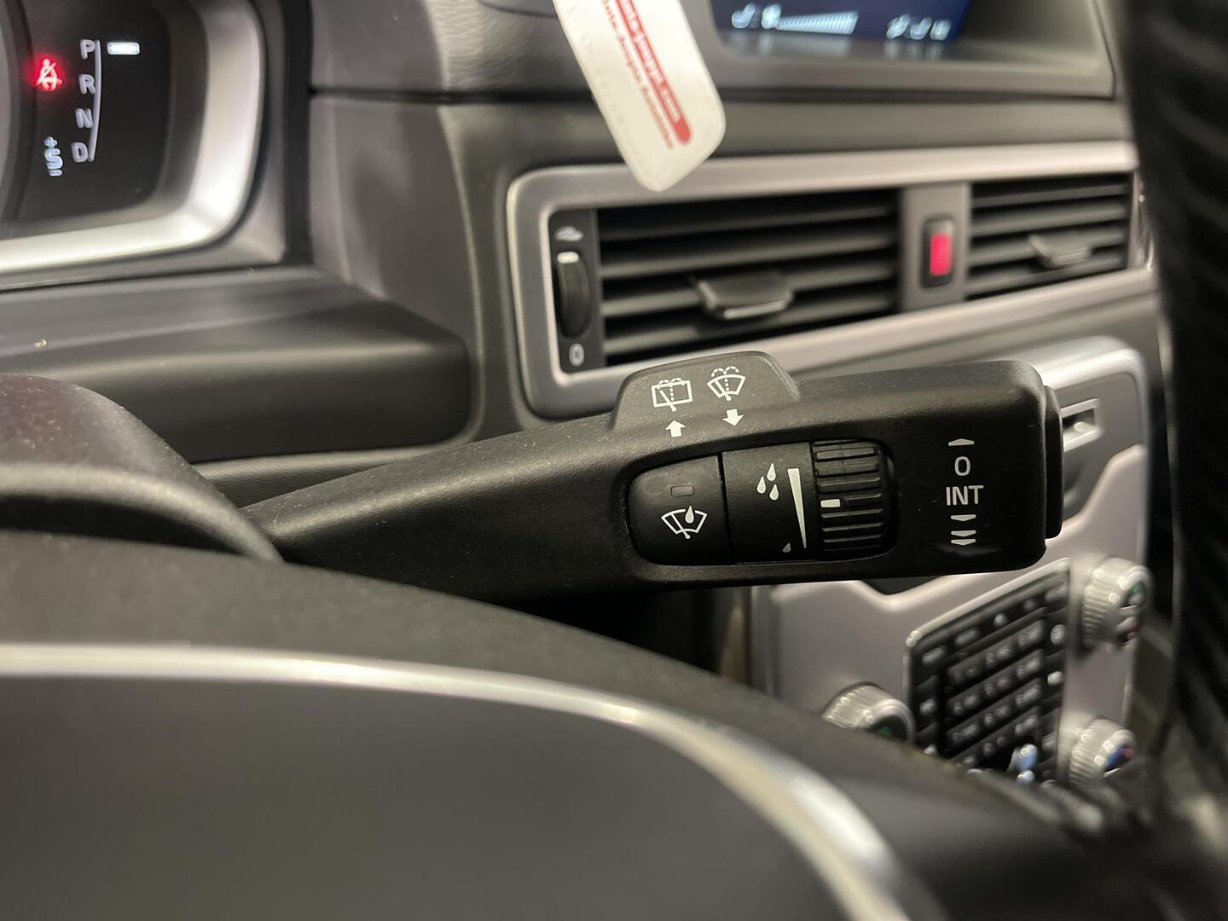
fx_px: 922
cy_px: 460
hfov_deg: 67.3
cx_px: 614
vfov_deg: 53.1
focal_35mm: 26
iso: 640
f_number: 1.6
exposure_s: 1/33
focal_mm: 5.1
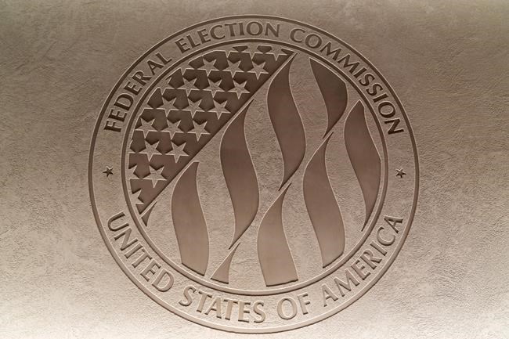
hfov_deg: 73.8
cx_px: 254
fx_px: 339
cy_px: 170
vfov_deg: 53.1
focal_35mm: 24
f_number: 2.8
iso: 1000
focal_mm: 24
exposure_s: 1/200
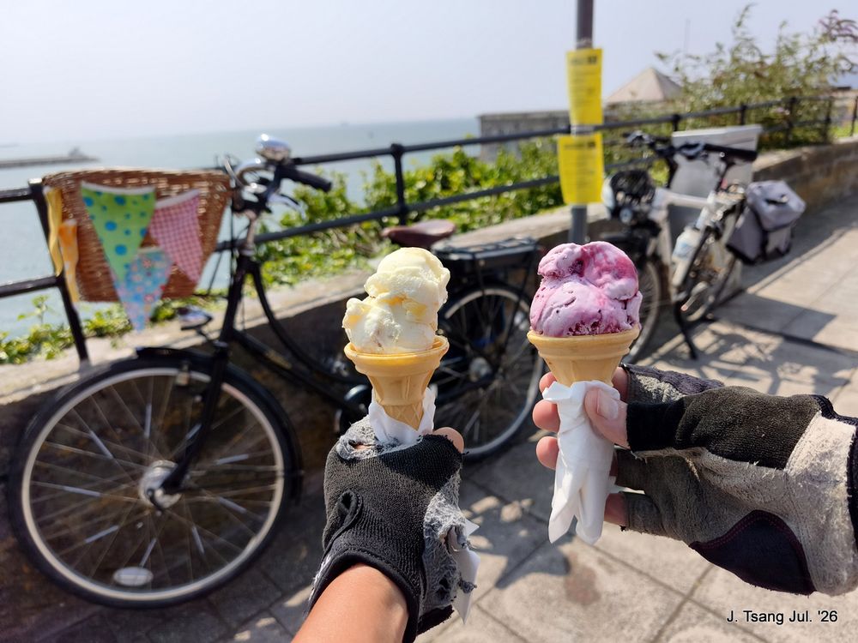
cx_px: 429
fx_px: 570
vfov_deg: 58.9
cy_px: 322
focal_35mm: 23
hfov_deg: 73.9
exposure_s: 1/934
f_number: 1.7
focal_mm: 6.06
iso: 50
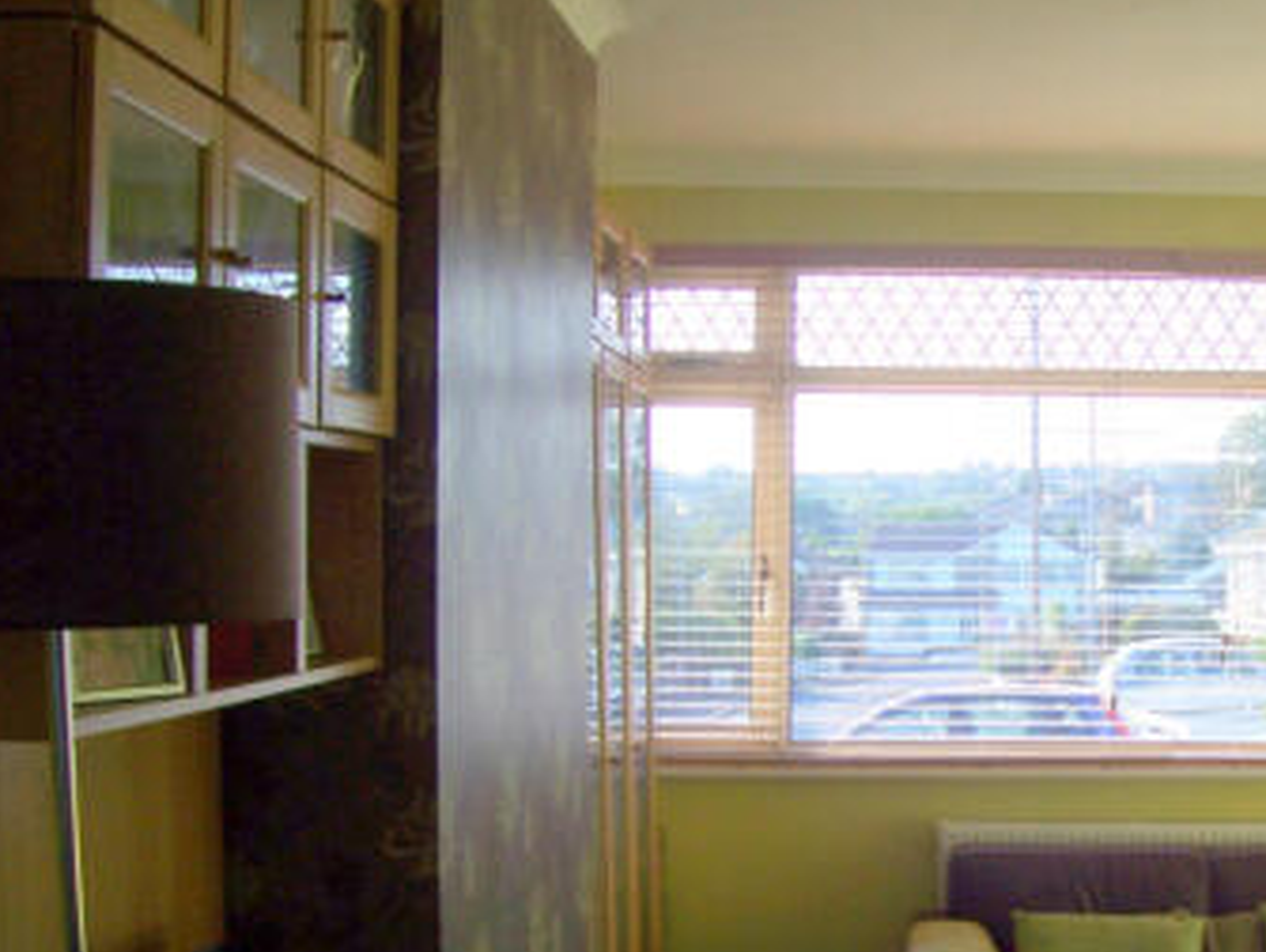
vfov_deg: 24.8
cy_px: 599
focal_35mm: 59
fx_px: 2160
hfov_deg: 31.9
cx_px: 990
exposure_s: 1/320
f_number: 2.7
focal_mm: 5.6
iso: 80
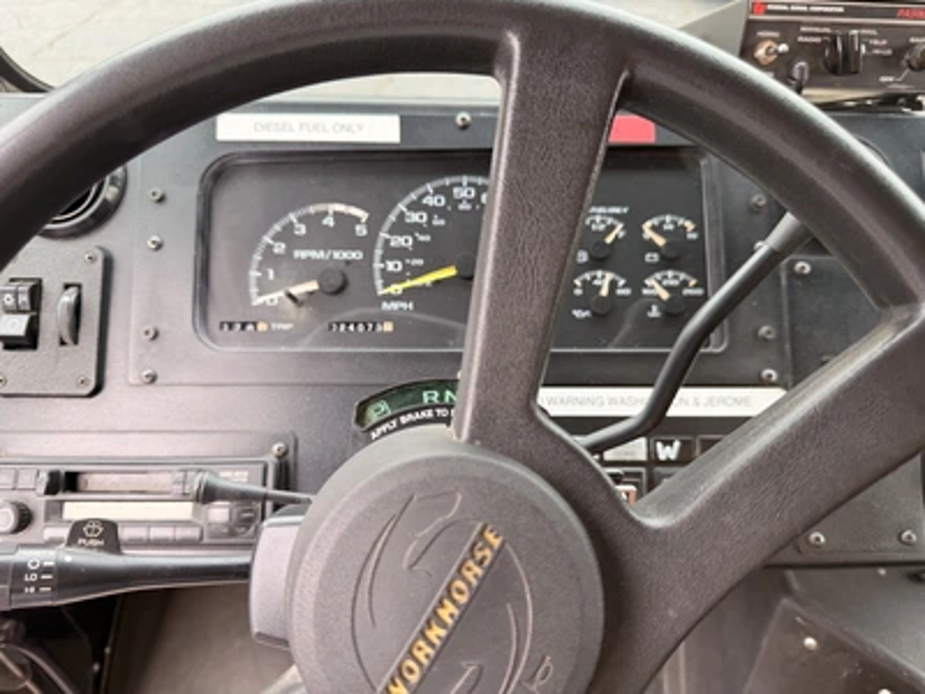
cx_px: 462
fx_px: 641
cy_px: 347
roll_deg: +5.8
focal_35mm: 24
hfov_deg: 71.6
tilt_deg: -43.8
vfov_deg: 56.8
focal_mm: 6.76
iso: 80
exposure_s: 1/214
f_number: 1.78
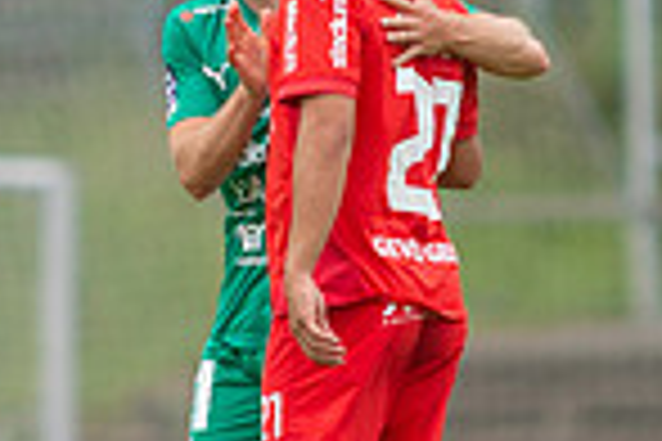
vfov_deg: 0.7
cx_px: 270
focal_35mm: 1896
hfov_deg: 1.1
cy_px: 157
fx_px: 34863
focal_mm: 420
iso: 560
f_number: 4
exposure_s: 1/1250
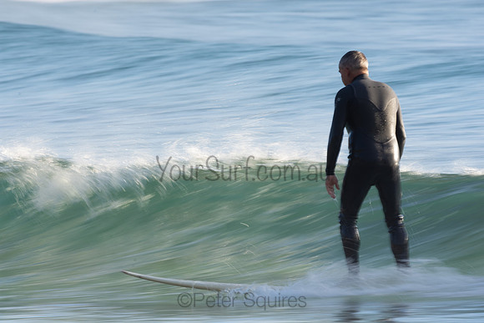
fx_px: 10085
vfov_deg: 1.8
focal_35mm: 750
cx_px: 242
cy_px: 162
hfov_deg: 2.7
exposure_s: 1/25
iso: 100
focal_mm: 500
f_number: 18
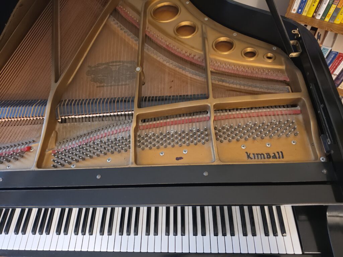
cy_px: 128
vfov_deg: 58.9
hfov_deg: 73.9
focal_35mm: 23
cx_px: 172
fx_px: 228
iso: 320
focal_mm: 6.5
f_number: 1.4
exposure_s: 1/24
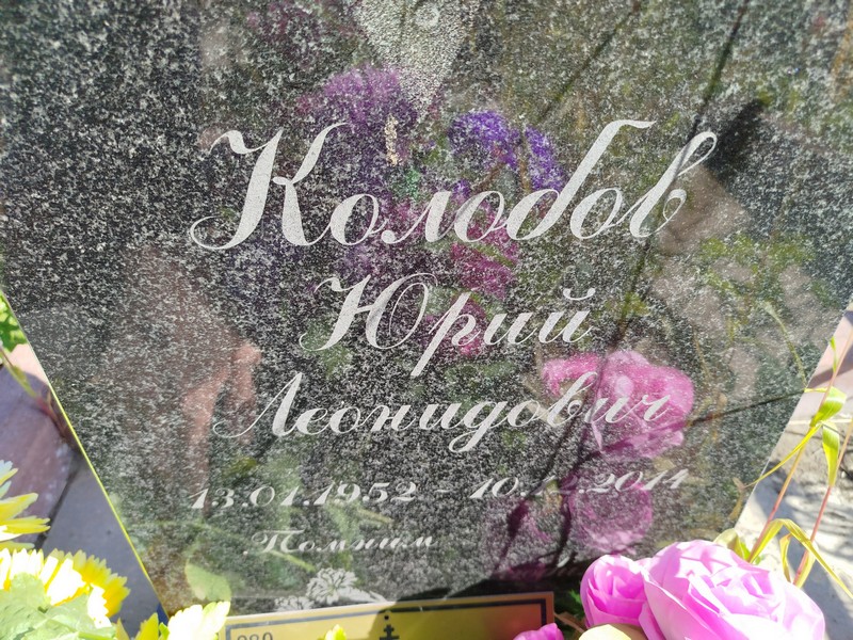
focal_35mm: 24
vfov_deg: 56.8
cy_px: 320
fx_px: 591
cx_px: 426
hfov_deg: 71.6
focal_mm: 5.31
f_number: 1.7
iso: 50
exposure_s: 1/321
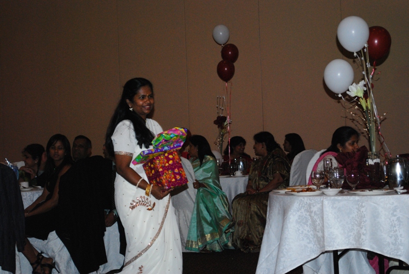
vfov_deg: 16.6
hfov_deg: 24.6
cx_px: 204
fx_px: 938
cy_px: 137
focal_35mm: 82
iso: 800
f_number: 5.6
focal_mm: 55
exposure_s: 1/60
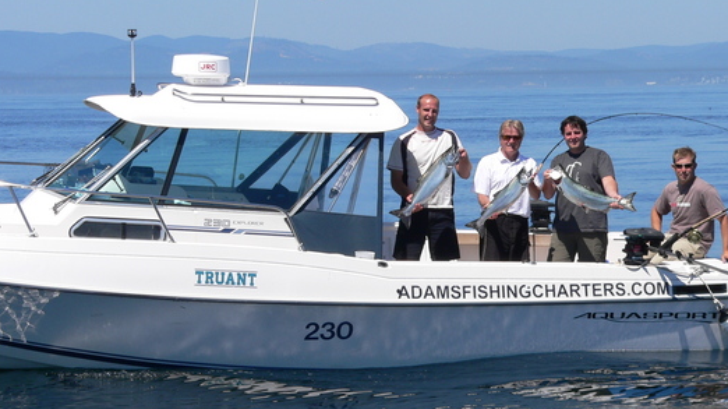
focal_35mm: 139
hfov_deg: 15.5
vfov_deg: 8.7
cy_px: 261
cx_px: 328
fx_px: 2682
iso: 80
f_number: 5.6
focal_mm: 17.2
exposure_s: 1/400
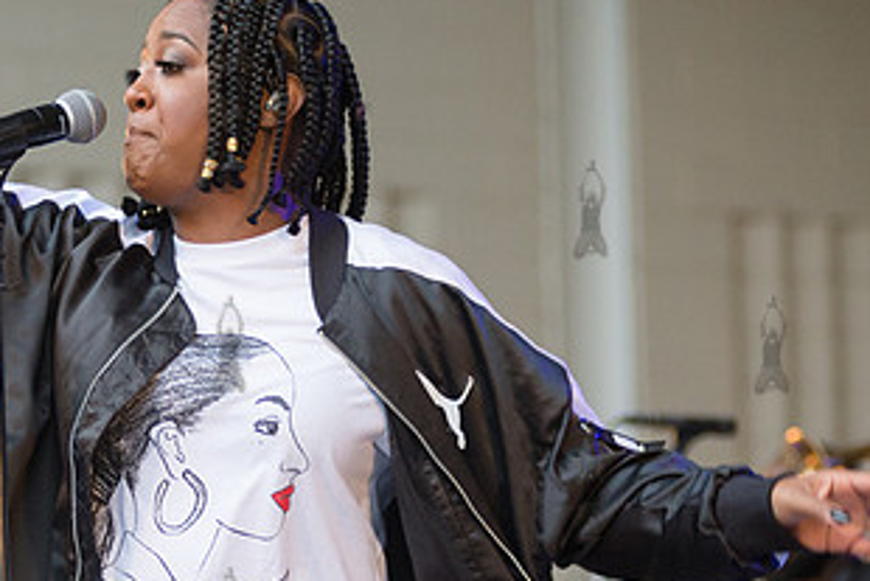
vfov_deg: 7.2
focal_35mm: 192
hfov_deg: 10.6
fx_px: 4642
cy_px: 449
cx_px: 70
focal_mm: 86
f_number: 2.8
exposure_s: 1/400
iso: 1600
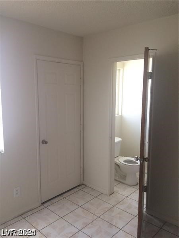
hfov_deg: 48.2
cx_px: 90
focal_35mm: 29
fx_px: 200
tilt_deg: -10.2
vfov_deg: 61.7
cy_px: 119
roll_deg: +0.9
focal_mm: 4.15
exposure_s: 1/30
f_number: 2.2
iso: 32
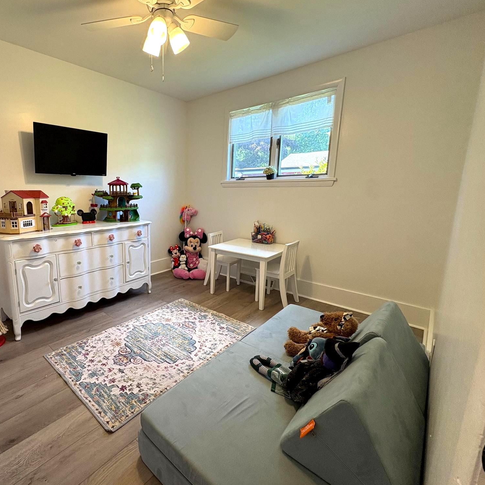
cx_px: 160
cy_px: 238
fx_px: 269
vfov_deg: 84.0
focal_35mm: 17
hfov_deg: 81.0
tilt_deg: -10.2
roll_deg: +0.3
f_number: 2.2
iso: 125
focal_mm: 2.22
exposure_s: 1/60
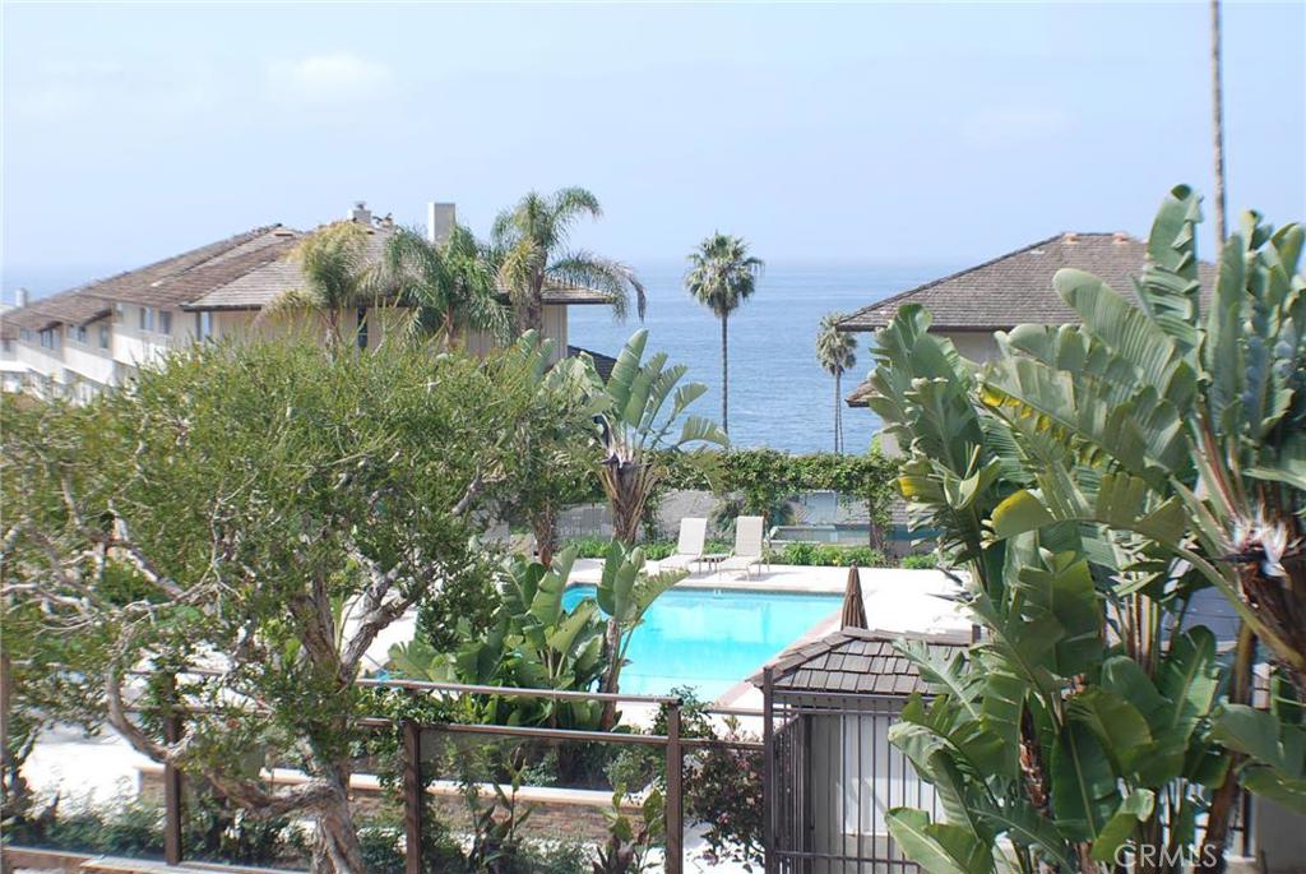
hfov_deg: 26.0
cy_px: 437
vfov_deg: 17.5
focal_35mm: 78
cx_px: 653
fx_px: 2832
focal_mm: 52
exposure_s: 1/200
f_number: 7.1
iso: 100
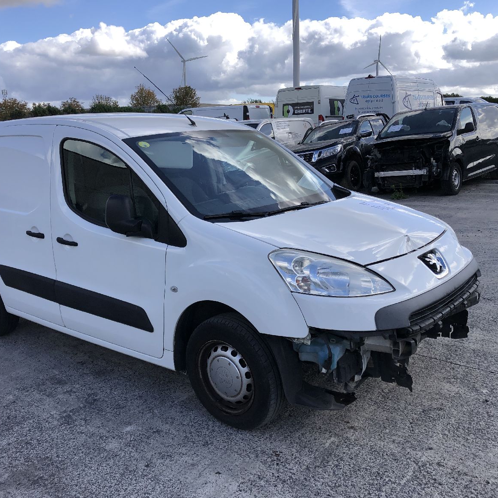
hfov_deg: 48.4
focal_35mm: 34
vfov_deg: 48.5
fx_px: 553
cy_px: 248
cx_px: 240
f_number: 1.8
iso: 20
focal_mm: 3.99
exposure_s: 1/1230
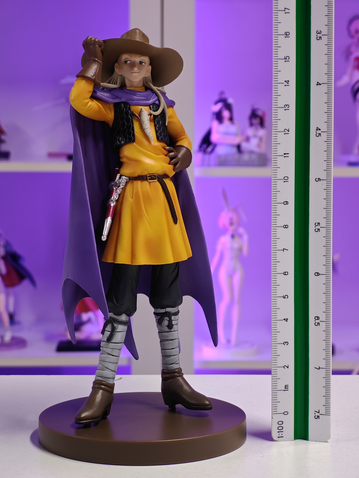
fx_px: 1106
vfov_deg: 24.4
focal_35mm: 80
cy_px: 239
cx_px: 180
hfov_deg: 18.4
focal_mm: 7.48
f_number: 2.4
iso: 400
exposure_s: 1/19.5
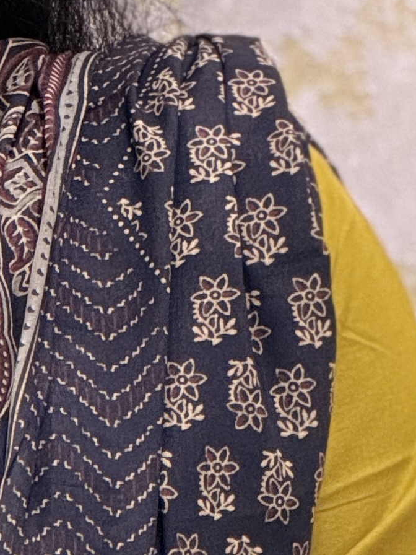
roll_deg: -3.6
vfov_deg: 4.4
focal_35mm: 450
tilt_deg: -3.7
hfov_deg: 3.3
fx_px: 7211
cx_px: -247
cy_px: 412
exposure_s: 1/50
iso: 640
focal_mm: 16.89
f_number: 2.8
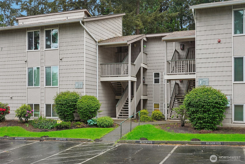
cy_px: 82
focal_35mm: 42
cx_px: 122
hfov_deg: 46.4
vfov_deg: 31.9
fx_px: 286
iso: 400
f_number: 8
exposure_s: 1/45
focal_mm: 28
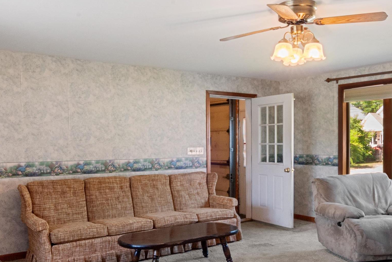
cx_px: 206
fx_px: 392
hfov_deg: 53.1
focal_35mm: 36
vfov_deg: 36.9
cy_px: 150
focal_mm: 12
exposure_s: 3
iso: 200
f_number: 20
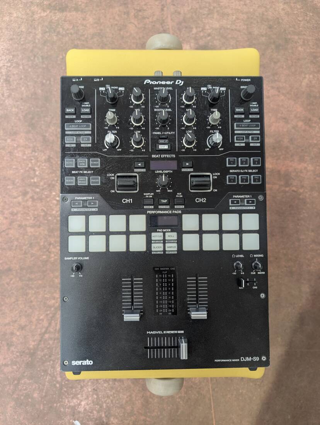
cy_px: 212
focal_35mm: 24
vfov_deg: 71.5
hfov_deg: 56.9
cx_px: 160
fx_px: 295
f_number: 1.68
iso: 177
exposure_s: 1/40
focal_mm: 6.9
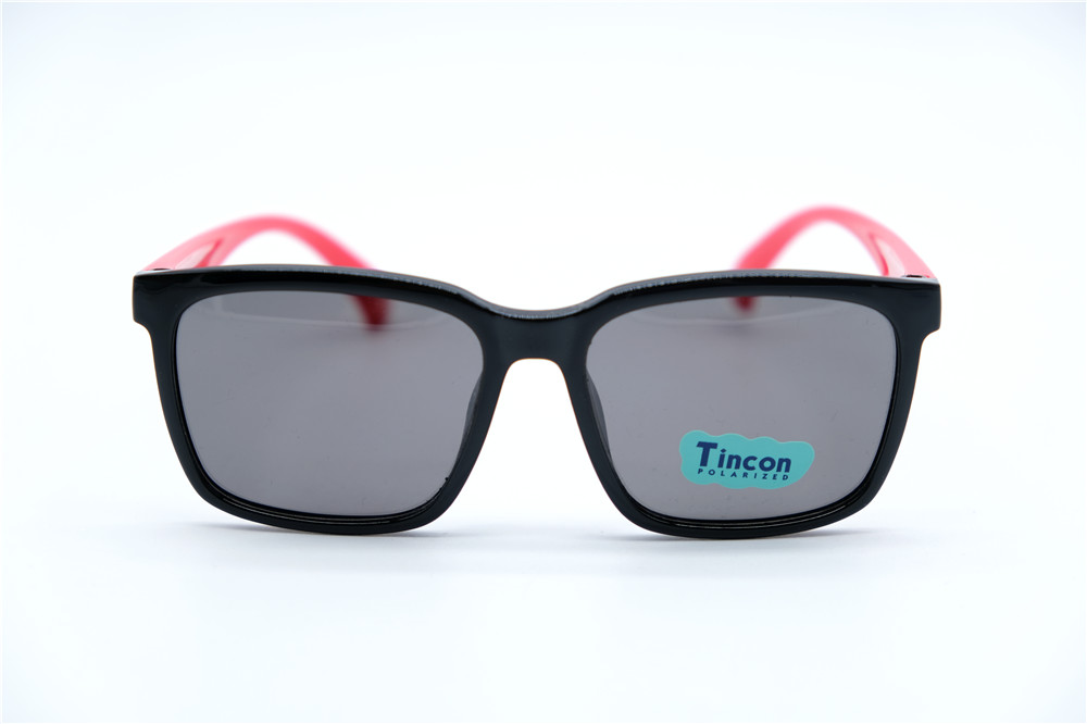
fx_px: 2505
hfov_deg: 24.5
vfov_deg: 16.4
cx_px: 544
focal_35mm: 83
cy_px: 362
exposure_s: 1/200
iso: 160
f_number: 4.5
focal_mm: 55
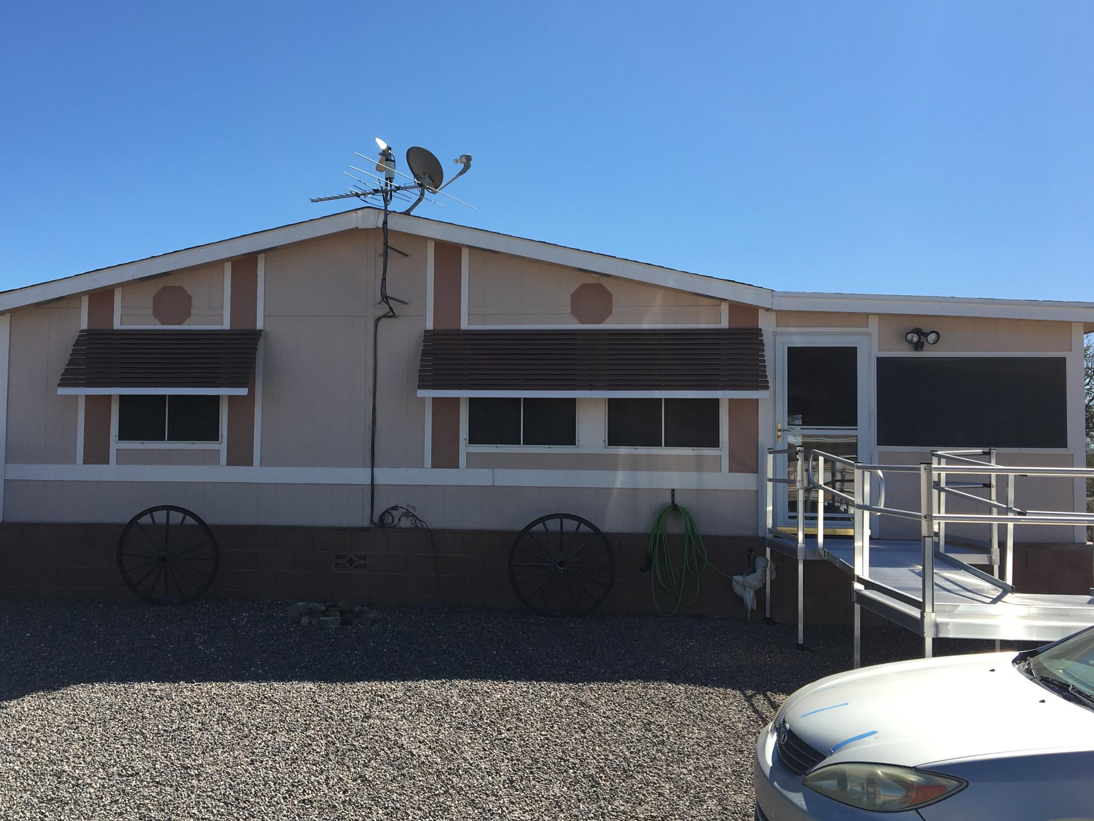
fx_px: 1138
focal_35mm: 36
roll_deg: -0.7
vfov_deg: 39.7
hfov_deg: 51.0
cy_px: 403
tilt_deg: +3.7
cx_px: 433
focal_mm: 4.15
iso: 25
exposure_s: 1/1832
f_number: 2.2
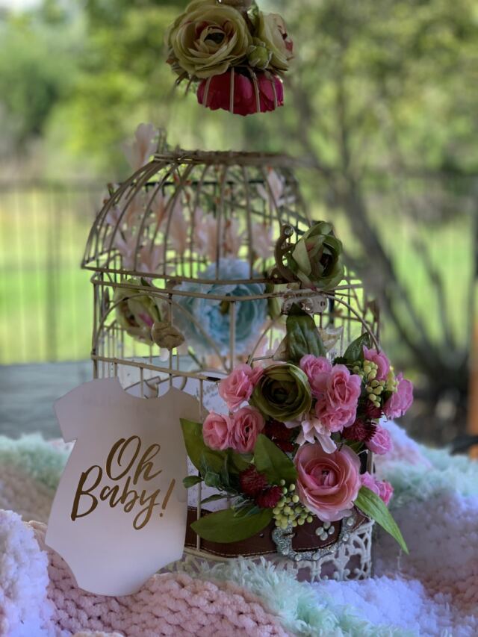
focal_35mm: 52
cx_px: 239
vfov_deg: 36.8
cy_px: 318
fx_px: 957
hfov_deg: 28.0
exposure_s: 1/122
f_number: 2.4
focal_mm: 6
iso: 32
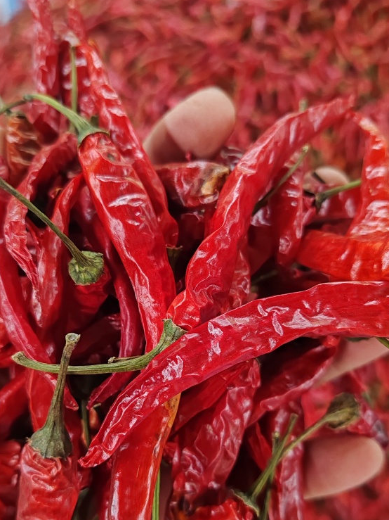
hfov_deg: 36.7
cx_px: 162
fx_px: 585
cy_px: 331
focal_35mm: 39
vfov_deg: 47.4
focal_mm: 6.12
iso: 640
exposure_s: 1/100
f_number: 1.9
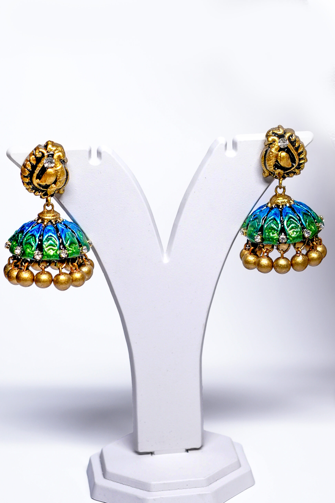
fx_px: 726
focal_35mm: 52
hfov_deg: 26.0
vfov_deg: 38.2
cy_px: 252
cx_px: 168
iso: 320
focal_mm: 35
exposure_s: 1/200
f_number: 3.2
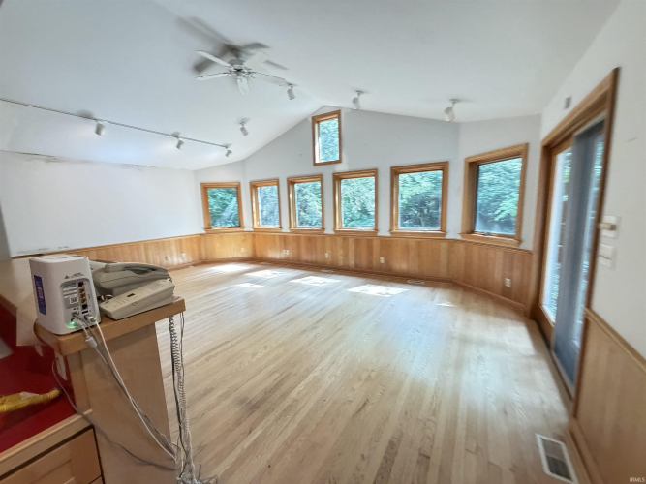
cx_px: 323
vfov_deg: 85.7
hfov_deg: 102.1
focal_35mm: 14
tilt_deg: -8.6
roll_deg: +0.4
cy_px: 242
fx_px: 261
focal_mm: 2.22
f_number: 2.2
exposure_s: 1/60
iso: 640
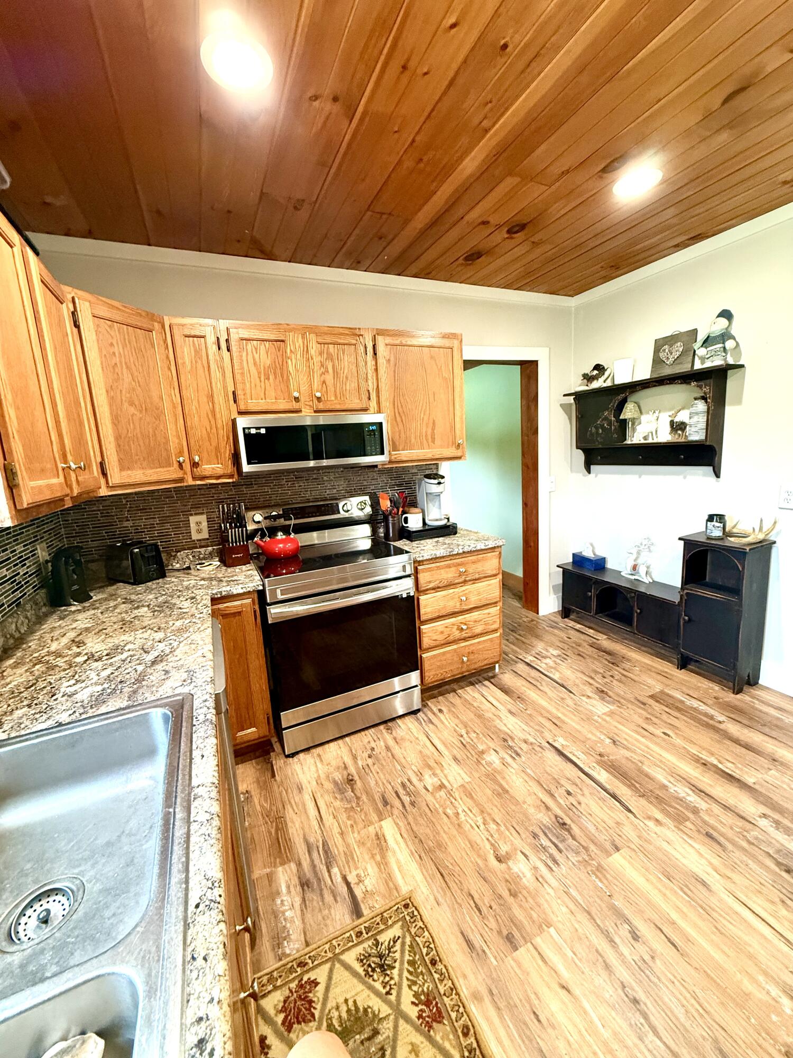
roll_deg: +3.4
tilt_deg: -10.3
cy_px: 529
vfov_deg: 102.1
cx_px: 396
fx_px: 428
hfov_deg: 85.7
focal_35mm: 14
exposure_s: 1/60
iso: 500
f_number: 2.2
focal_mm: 2.22
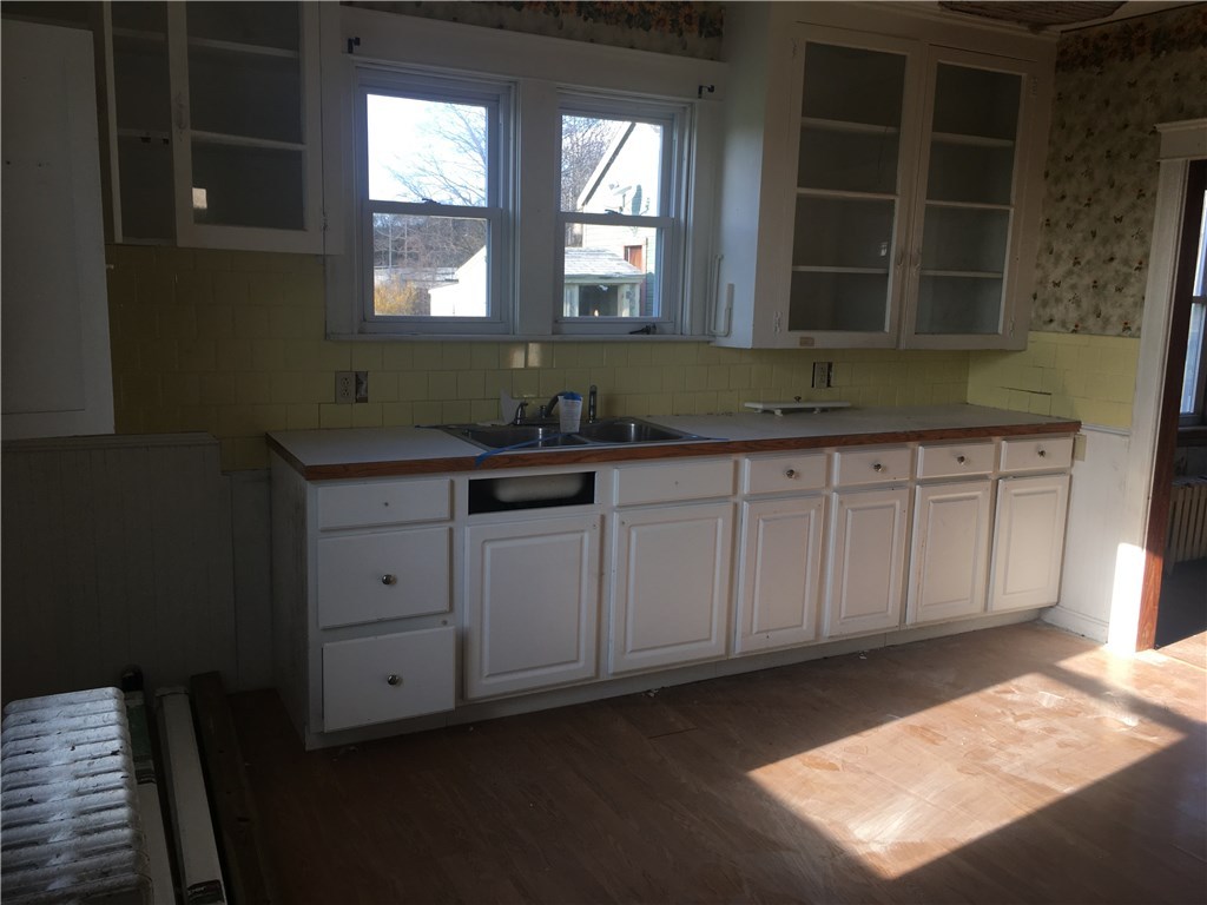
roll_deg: -1.6
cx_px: 604
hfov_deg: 61.7
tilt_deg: -8.2
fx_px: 1011
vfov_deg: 48.2
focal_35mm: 29
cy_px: 452
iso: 25
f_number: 2.2
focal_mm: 4.15
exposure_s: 1/137
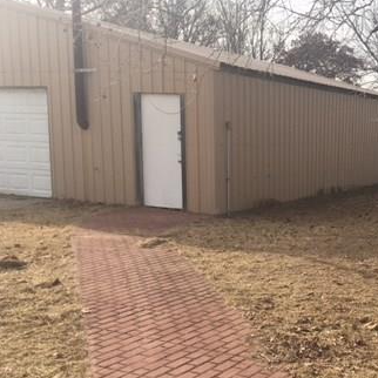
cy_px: 255
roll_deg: -1.6
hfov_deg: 31.5
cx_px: 355
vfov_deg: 33.1
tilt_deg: -10.6
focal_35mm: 51
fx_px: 630
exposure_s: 1/974
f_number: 2.2
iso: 25
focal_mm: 4.15
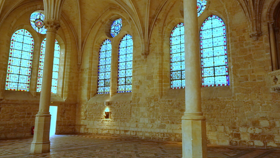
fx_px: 245
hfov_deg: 59.4
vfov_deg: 35.4
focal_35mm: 33
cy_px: 58
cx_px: 151
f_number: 3.5
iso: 160
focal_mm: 4.1
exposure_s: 1/30
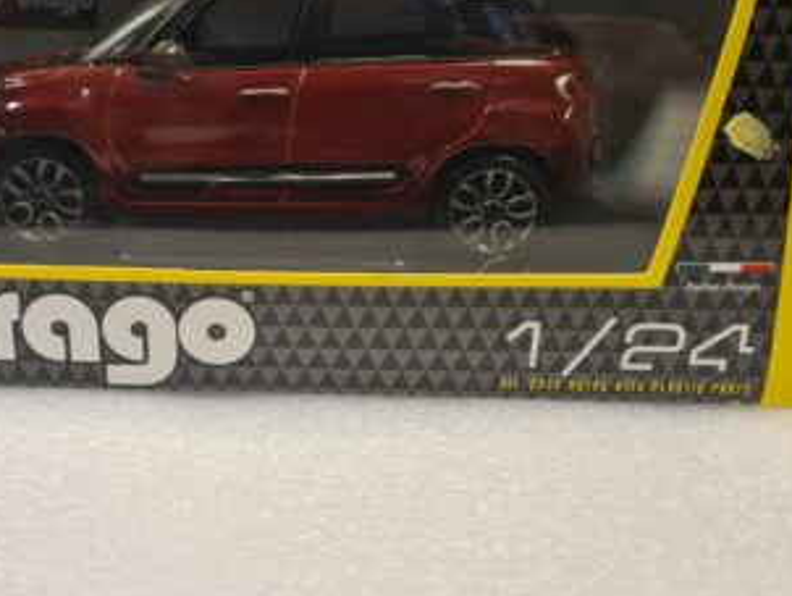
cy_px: 190
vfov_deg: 33.3
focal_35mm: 43
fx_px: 985
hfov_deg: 43.2
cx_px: 262
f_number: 1.8
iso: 160
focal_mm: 5.4
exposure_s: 1/50
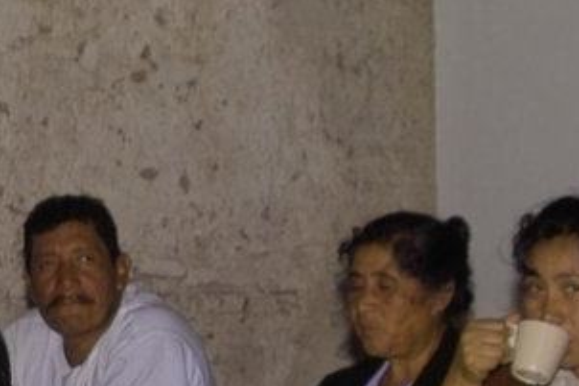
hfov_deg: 12.2
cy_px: 527
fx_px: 2620
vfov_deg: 8.3
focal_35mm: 163
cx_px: -167
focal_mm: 28
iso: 400
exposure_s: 1/180
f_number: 6.7
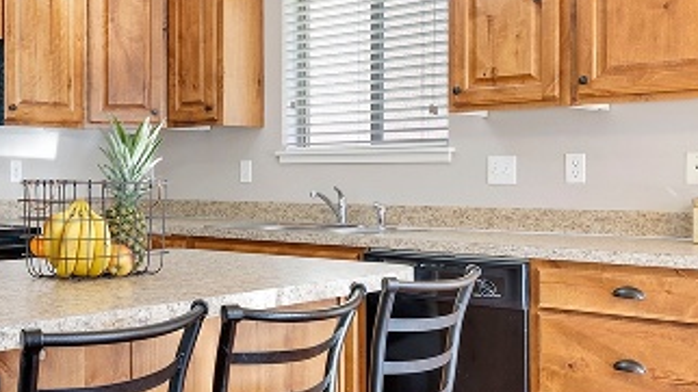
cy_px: 187
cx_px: 139
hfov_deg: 39.7
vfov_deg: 23.9
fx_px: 925
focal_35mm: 50
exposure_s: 3
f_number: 8
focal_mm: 24
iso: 100
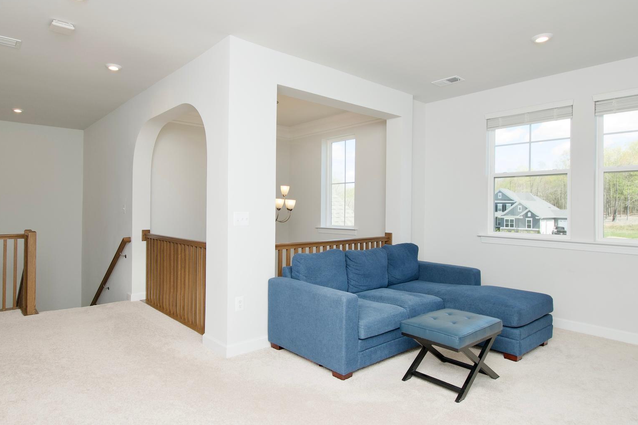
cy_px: 192
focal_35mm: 20
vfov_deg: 61.8
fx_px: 354
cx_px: 287
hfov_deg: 83.7
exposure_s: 1/200
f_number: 7.1
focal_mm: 10
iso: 320
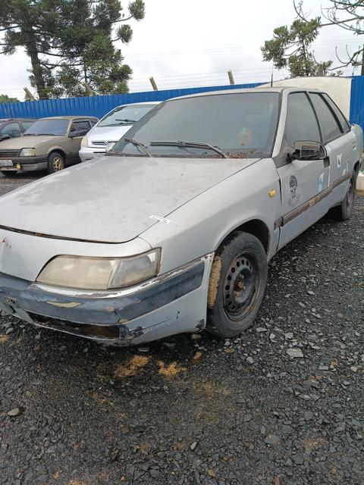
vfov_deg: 67.3
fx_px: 365
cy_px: 242
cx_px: 182
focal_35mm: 26
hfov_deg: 53.1
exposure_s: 1/705
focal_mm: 4.81
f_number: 1.8
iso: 100
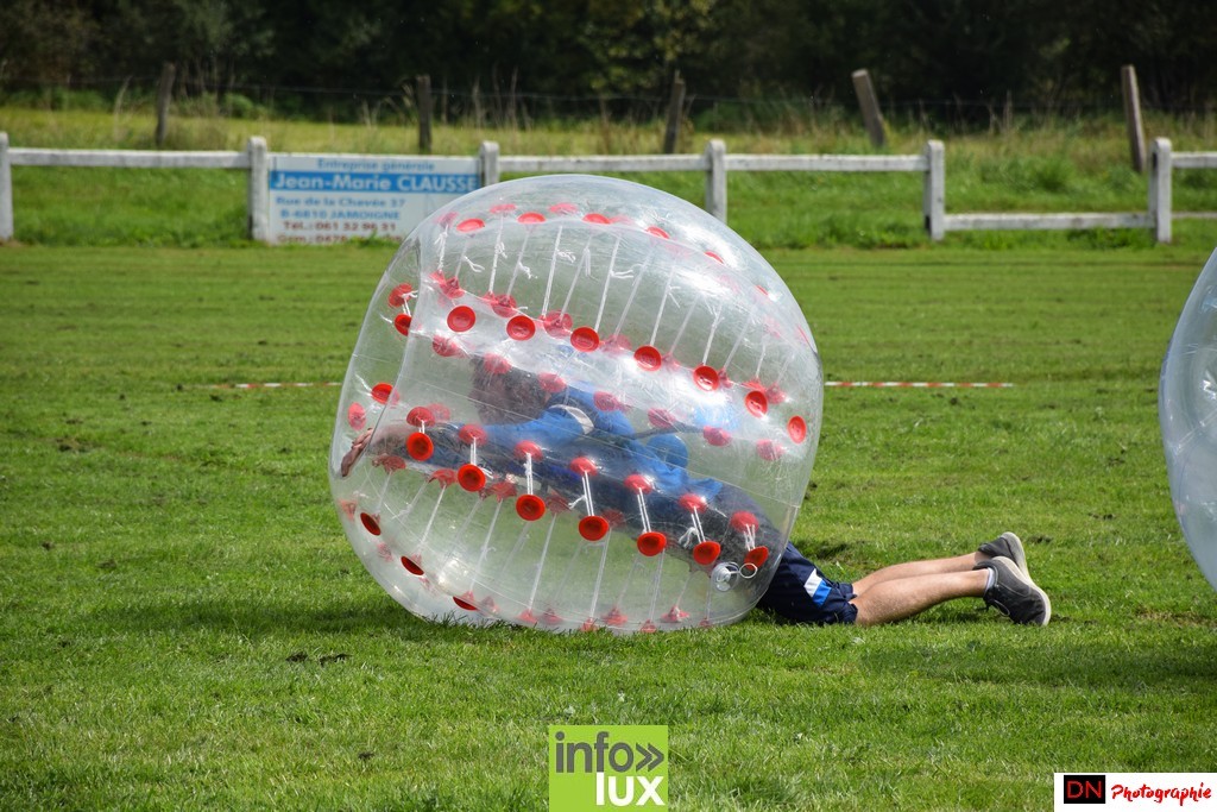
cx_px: 608
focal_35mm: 210
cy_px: 406
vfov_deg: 6.5
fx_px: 7100
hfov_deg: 9.8
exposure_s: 1/800
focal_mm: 140
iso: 200
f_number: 7.1
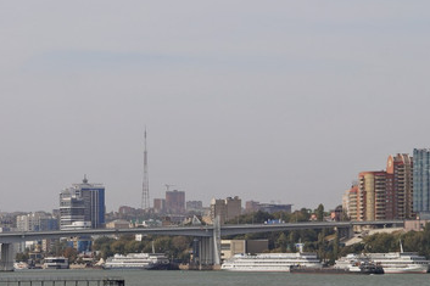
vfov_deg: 6.7
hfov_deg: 10.1
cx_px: 160
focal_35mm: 204
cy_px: 189
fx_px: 2434
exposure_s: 1/250
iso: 100
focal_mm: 75
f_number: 11
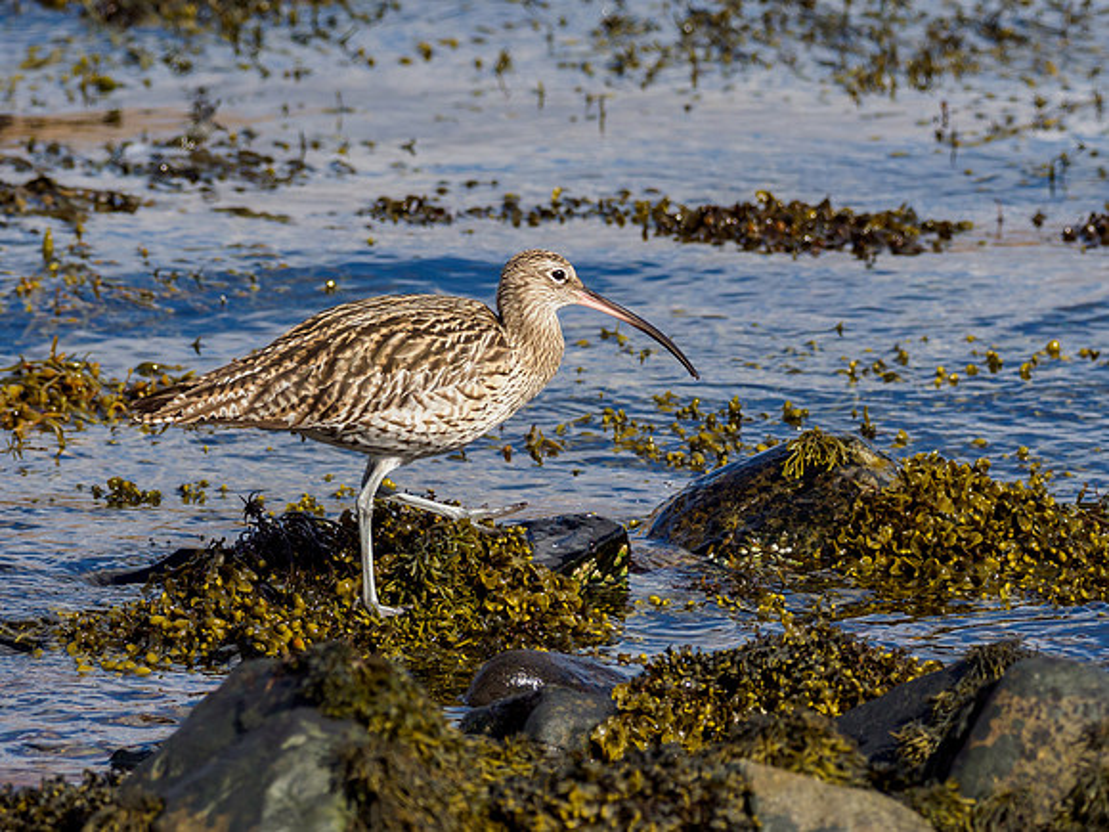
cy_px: 320
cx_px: 541
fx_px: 29956
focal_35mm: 935
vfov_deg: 1.6
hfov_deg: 2.1
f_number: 4.5
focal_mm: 300
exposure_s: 1/2000
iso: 400
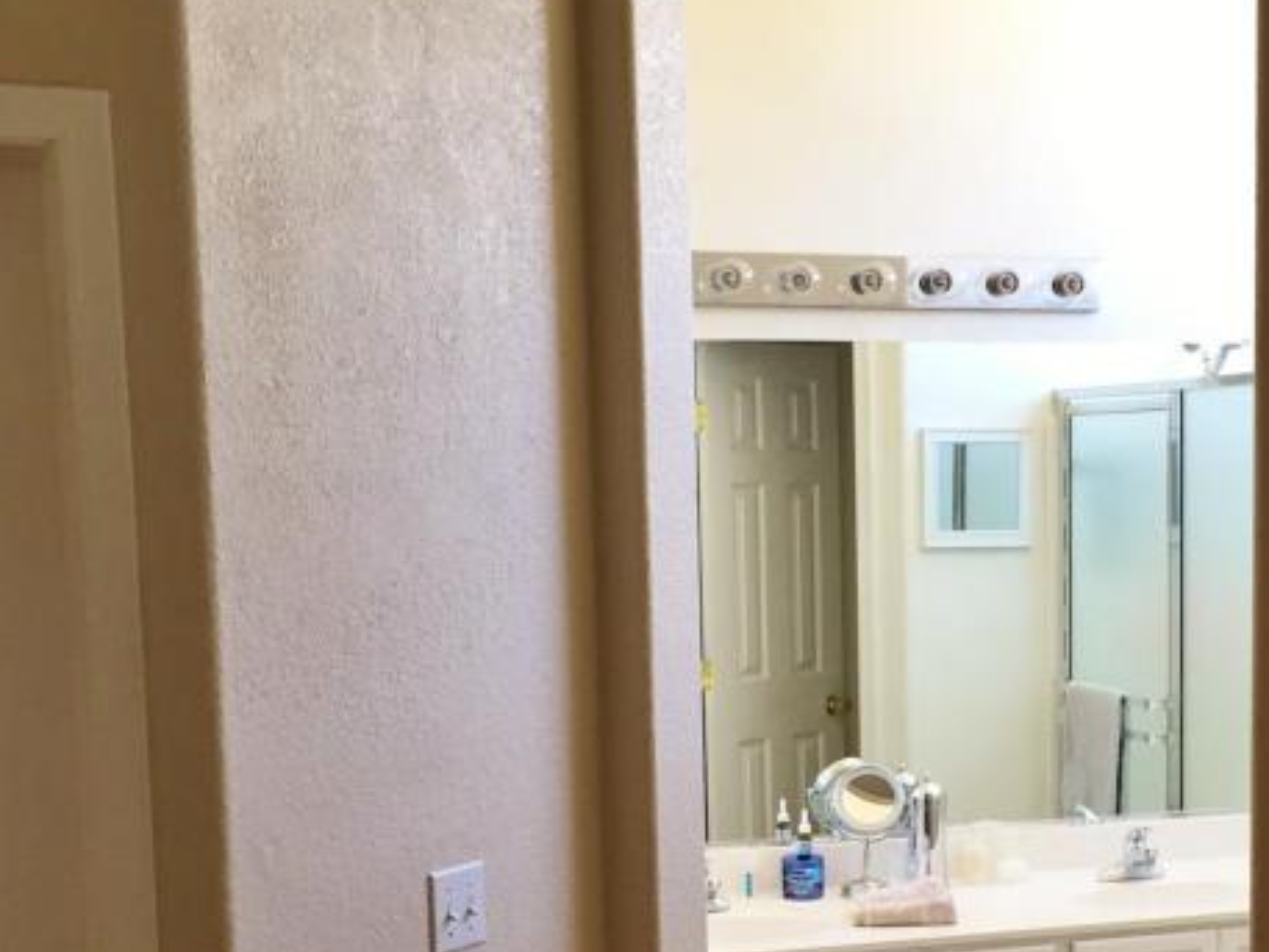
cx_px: 997
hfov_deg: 29.2
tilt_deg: -8.4
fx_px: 2383
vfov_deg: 22.3
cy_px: 760
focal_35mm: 65
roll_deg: -0.3
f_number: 2.2
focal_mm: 4.15
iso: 40
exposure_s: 1/30
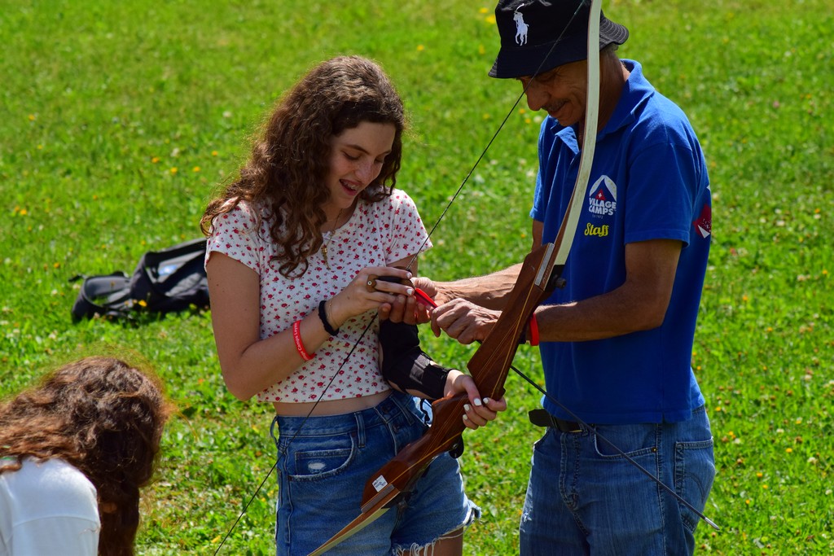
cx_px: 417
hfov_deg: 8.1
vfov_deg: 5.4
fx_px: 5908
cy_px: 278
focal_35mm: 255
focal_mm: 170
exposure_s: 1/1250
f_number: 9
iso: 400
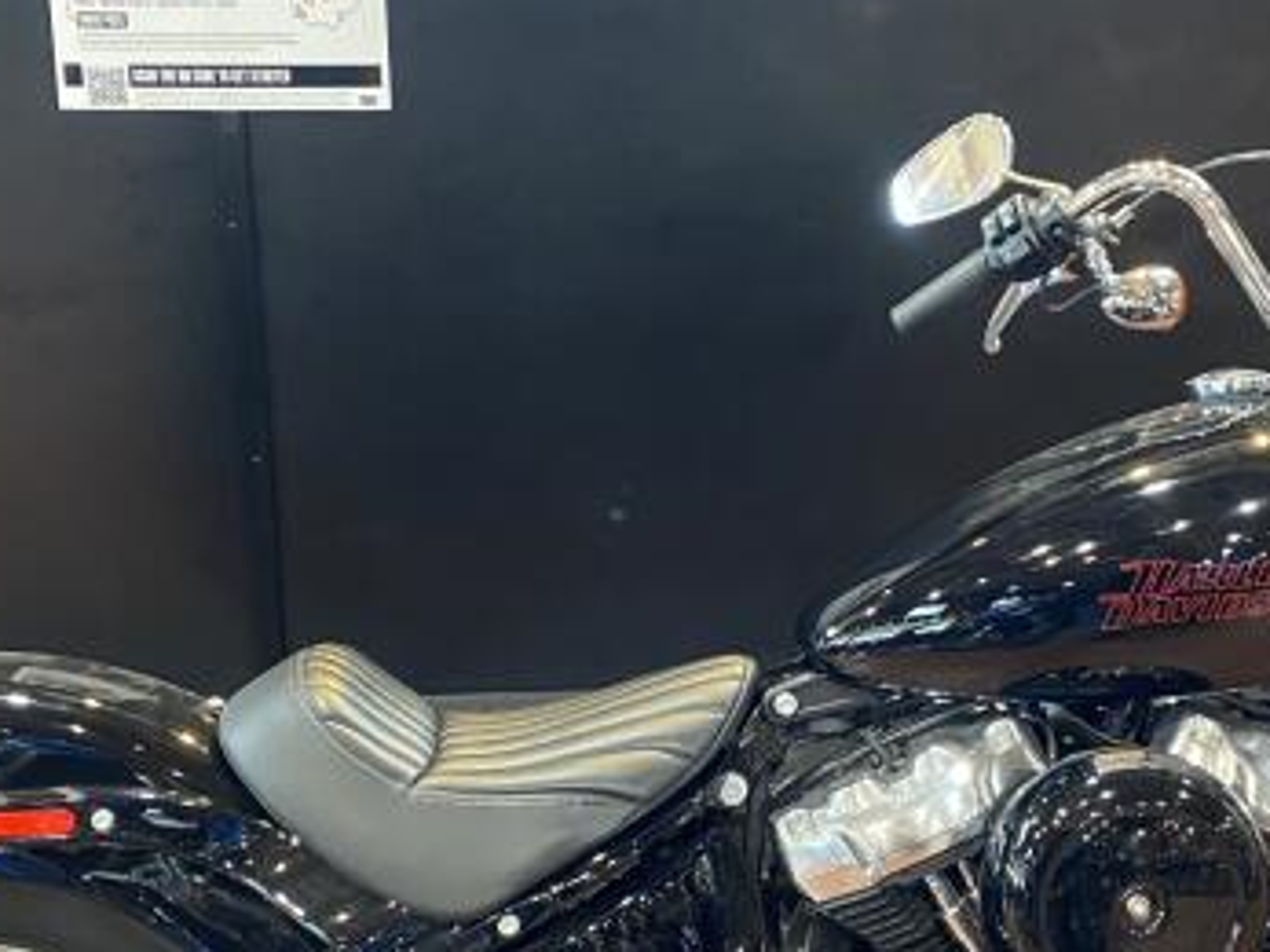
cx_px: 769
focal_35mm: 60
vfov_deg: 24.3
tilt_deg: -20.3
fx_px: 2201
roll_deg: -0.1
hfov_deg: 32.1
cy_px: 652
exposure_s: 1/60
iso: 500
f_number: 1.8
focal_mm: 4.25
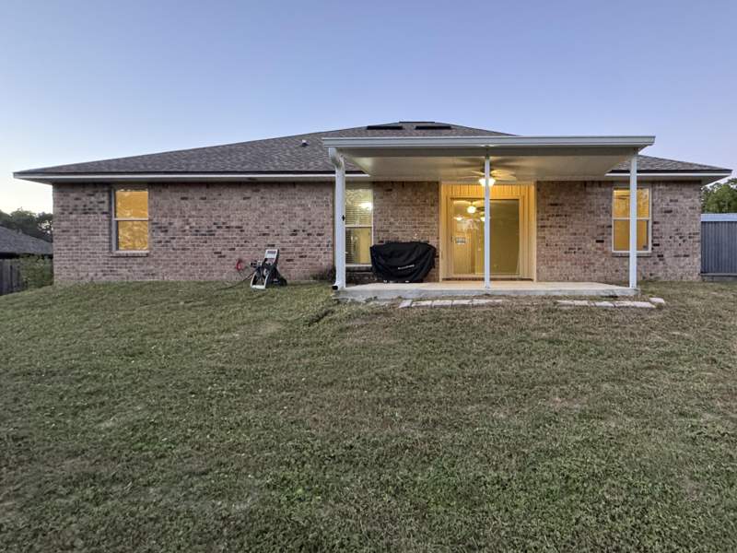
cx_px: 368
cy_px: 276
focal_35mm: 14
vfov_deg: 85.7
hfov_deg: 102.1
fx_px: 298
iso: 800
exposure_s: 1/60
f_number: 2.2
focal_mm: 2.22
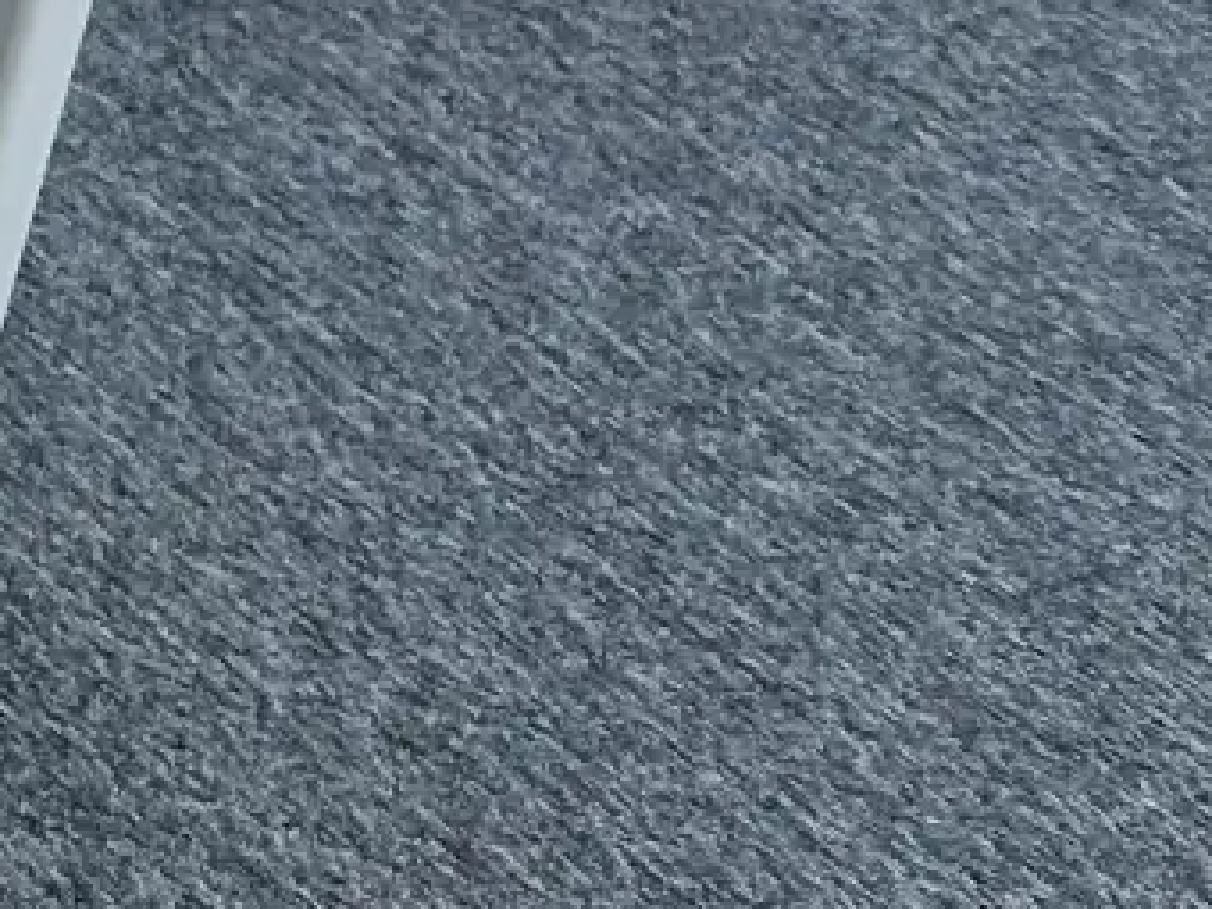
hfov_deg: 10.7
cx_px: -2032
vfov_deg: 9.8
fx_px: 5147
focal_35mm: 147
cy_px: -449
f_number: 1.5
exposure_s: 1/121
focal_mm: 5.7
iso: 40
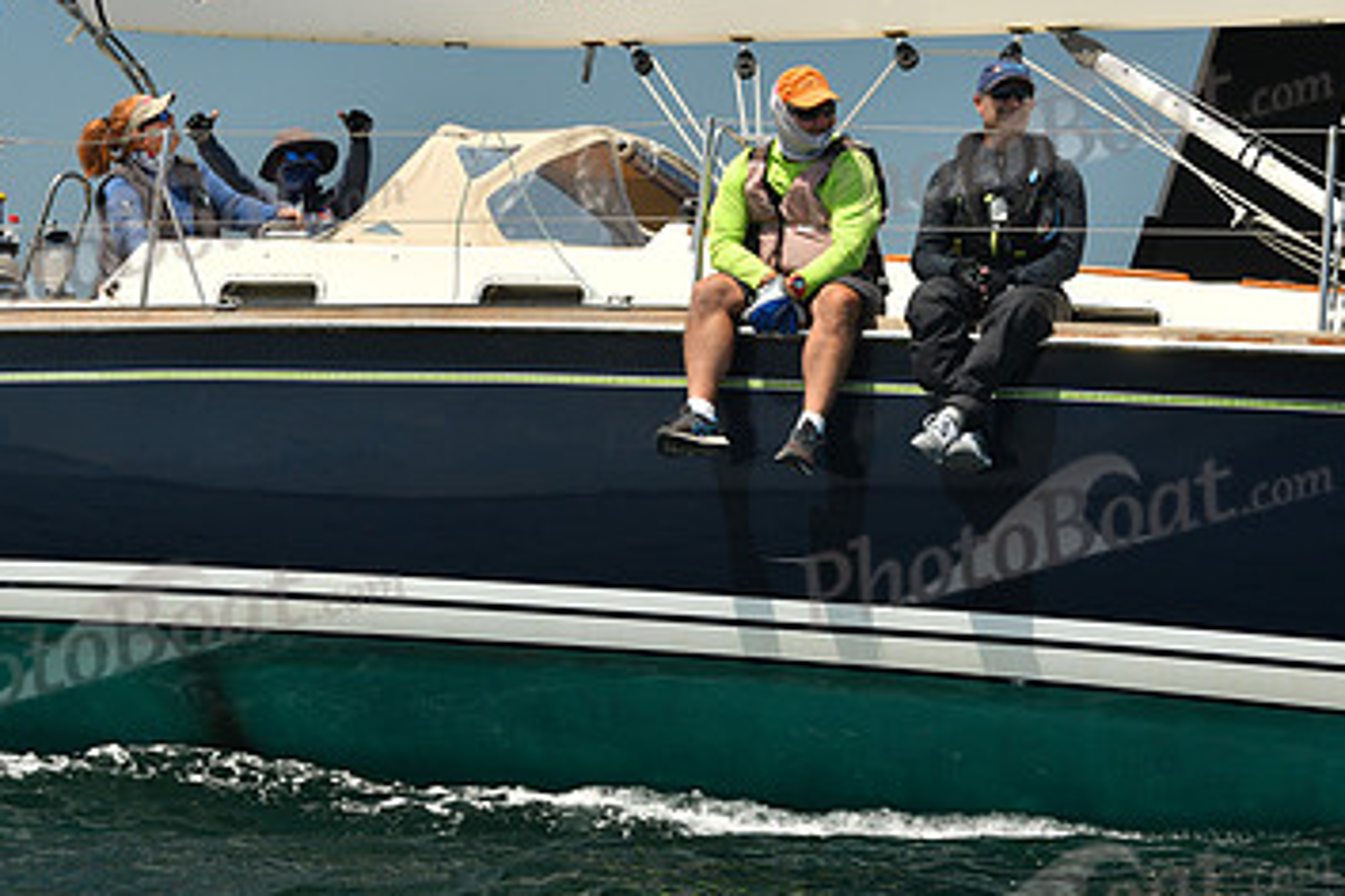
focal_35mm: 141
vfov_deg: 9.7
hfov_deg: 14.5
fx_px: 5268
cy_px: 389
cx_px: 604
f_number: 7.1
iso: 320
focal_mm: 86
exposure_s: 1/640
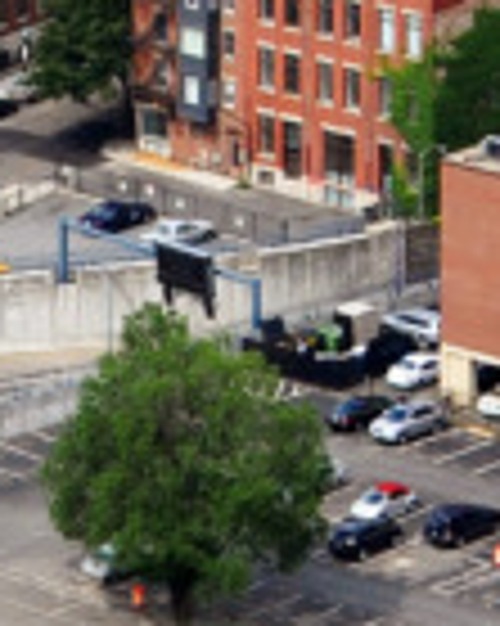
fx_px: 7185
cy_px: -448
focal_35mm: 388
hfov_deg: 4.0
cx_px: 158
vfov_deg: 4.9
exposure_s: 1/400
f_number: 7.1
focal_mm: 32
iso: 200
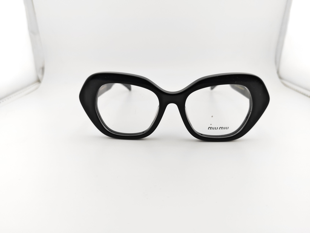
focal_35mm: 24
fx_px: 215
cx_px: 155
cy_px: 116
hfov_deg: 71.6
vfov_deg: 56.8
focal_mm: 6.12
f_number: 1.9
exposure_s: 1/400
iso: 1000
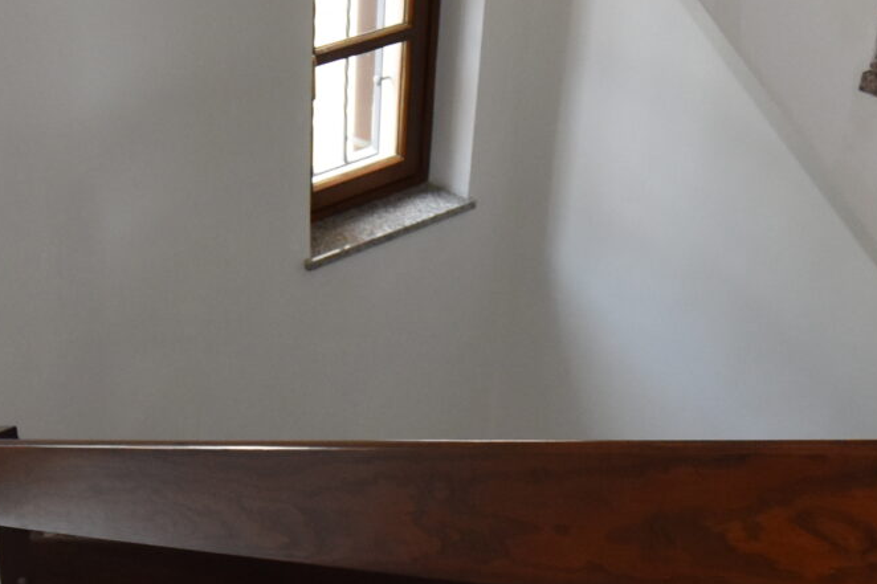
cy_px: 435
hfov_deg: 34.4
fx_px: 1413
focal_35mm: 58
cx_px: 364
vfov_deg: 23.1
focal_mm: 10
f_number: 5
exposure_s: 1/100
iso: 800
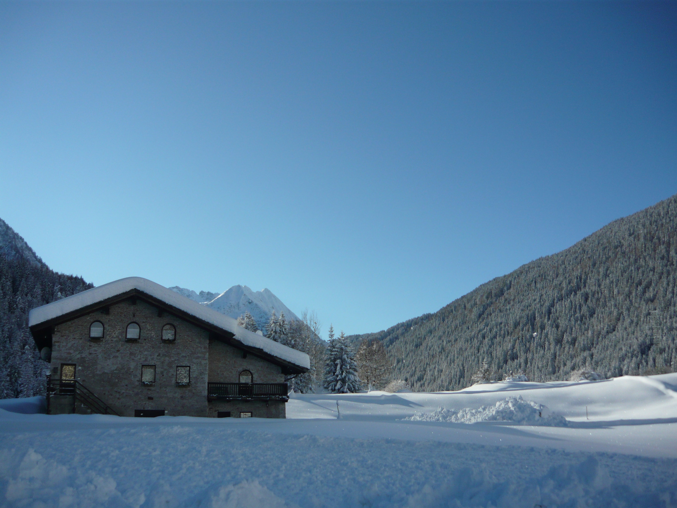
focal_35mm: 33
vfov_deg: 42.9
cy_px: 254
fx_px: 645
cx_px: 338
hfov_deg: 55.4
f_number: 8
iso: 100
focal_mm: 5.5
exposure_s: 1/320
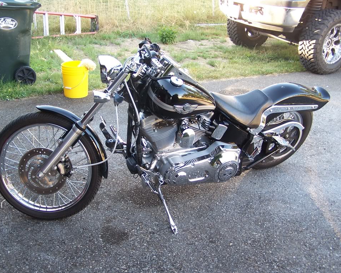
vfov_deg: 33.4
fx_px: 454
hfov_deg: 41.1
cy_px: 136
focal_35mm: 45
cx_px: 163
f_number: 2.9
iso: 80
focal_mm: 7.1
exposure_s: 1/30
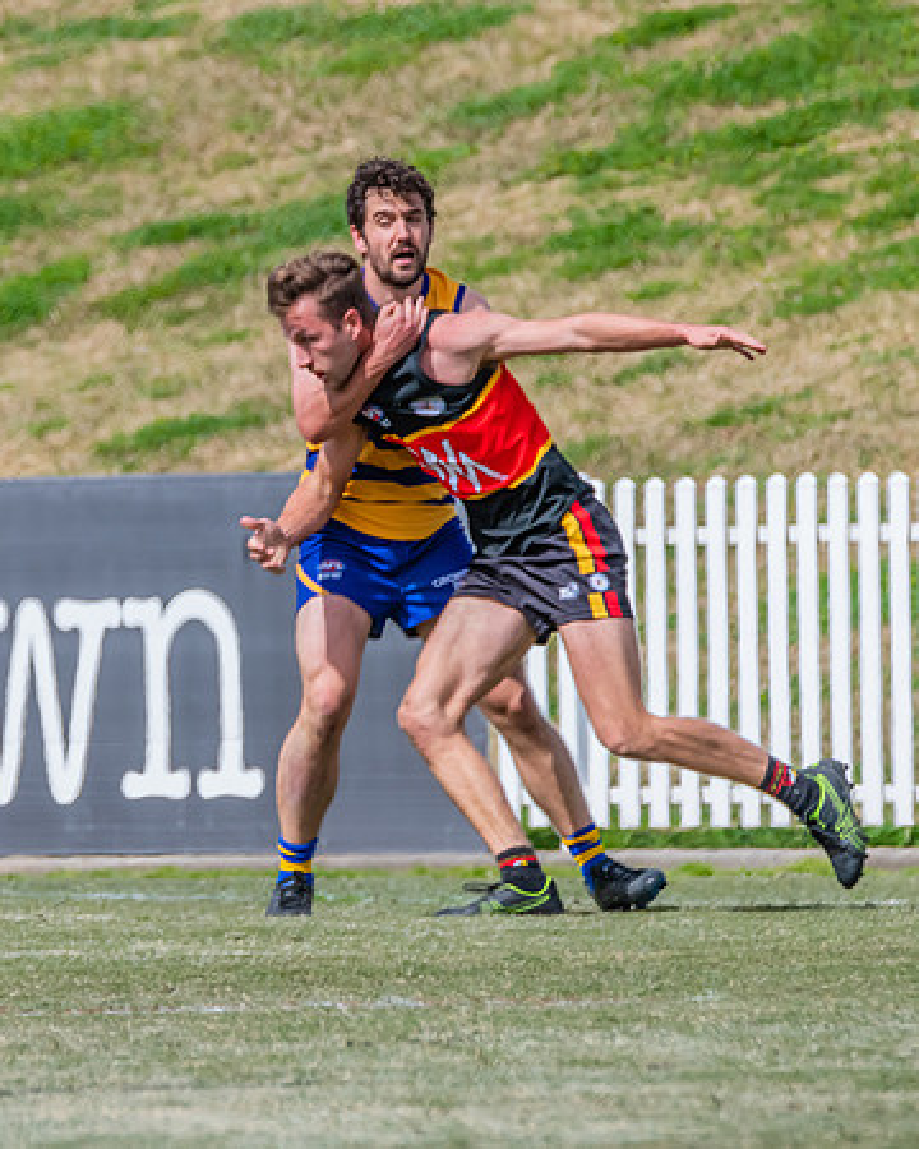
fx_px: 36210
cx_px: 96
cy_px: 564
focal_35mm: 1065
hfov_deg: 1.5
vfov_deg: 1.8
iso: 800
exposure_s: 1/1600
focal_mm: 600
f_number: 13
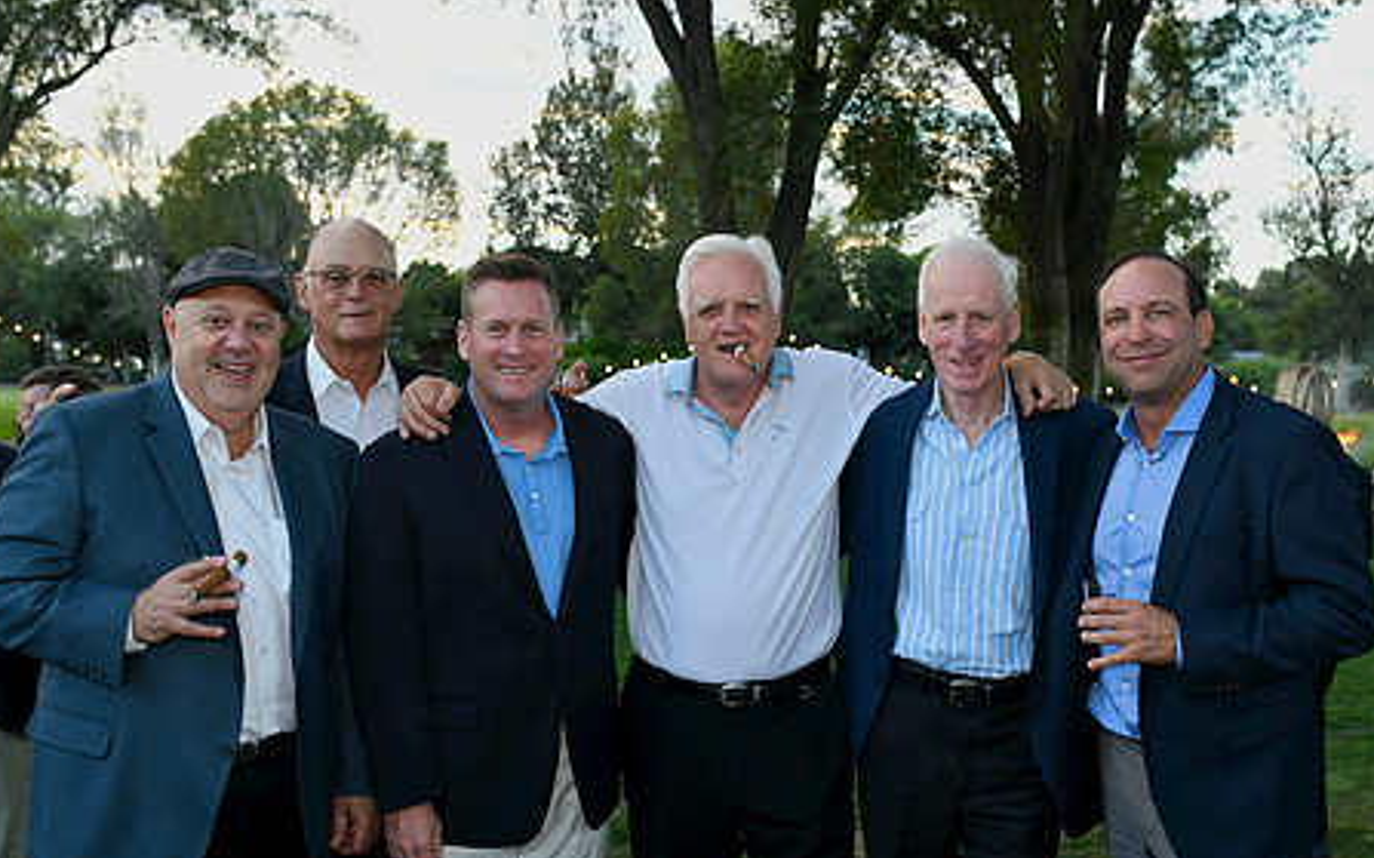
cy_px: 515
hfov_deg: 48.2
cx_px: 753
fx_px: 1535
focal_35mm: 41
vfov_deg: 31.1
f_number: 4.5
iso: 500
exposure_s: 1/125
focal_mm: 31
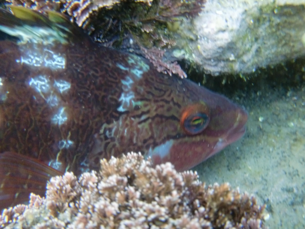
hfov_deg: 49.0
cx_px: 152
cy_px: 114
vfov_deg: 37.7
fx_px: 335
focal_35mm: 38
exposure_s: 1/15
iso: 400
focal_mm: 6.66
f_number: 3.9
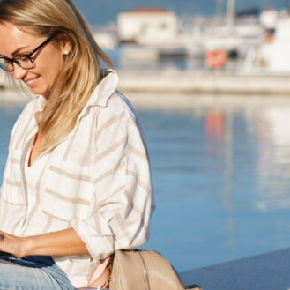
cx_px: -108
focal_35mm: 181
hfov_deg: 9.5
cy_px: 137
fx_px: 1716
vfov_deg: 9.7
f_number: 2.8
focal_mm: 70
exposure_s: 1/5000
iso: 250
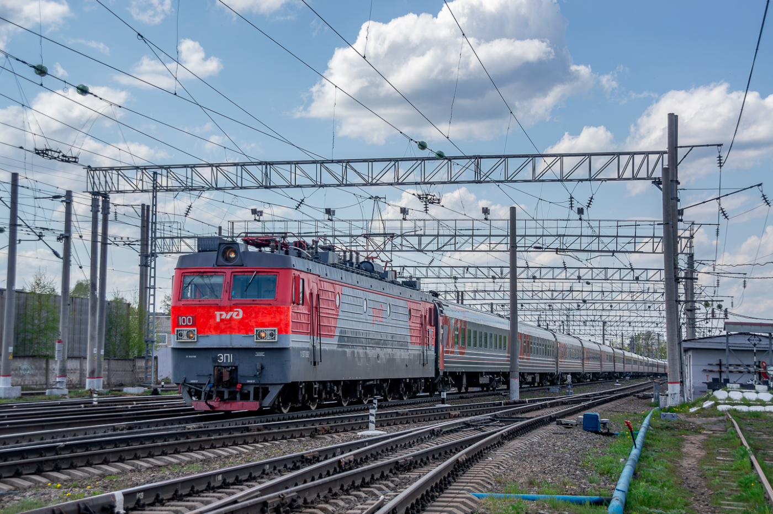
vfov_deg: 22.6
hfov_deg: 33.4
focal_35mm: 60
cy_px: 257
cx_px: 386
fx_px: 1287
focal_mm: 40
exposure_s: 1/1000
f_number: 5.6
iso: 200
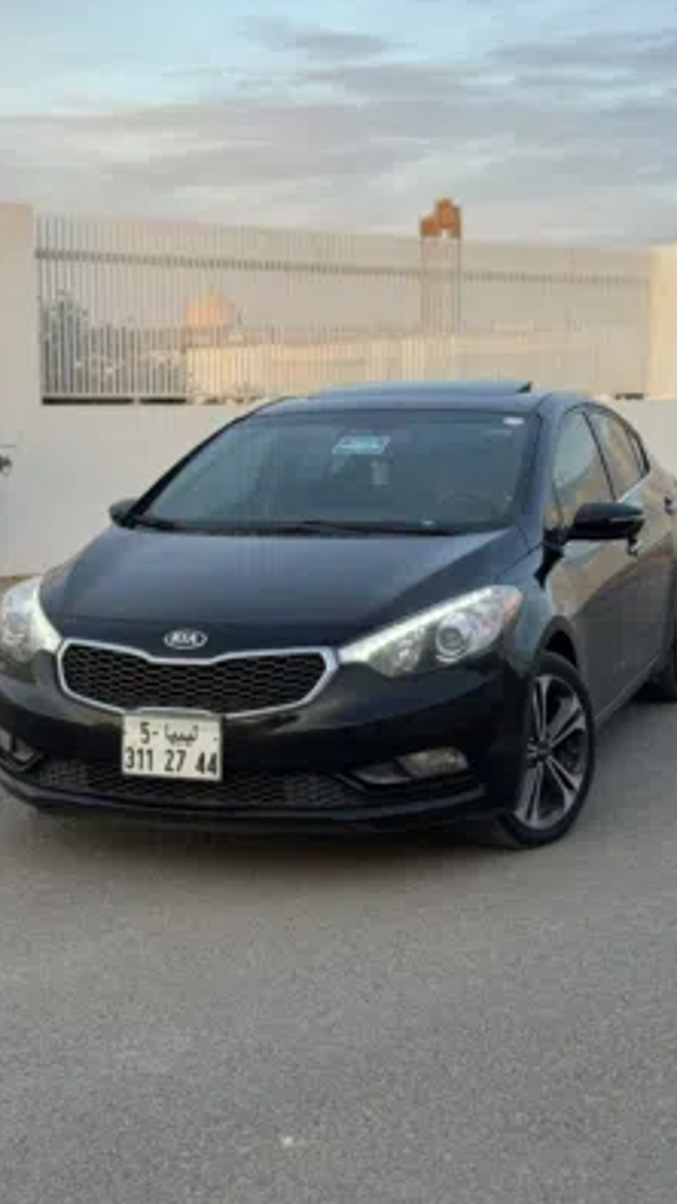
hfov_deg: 22.6
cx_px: 351
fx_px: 1692
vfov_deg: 39.2
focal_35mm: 53
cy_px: 600
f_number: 1.78
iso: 100
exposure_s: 1/248
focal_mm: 6.76
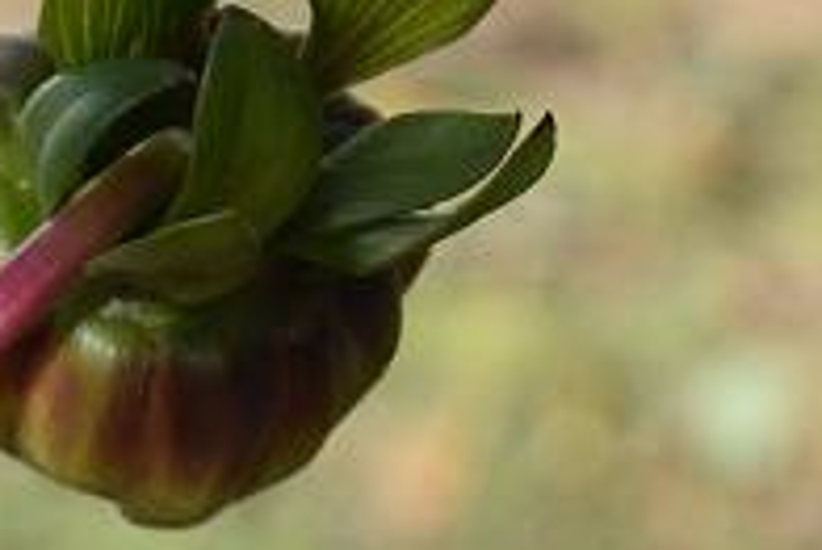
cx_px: -843
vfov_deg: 4.1
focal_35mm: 331
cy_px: 1117
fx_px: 7563
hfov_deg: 6.1
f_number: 9
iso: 200
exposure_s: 1/320
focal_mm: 48
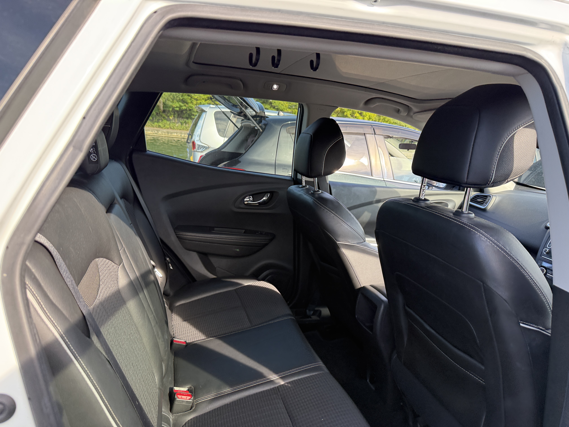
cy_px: 214
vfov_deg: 56.8
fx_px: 394
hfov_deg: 71.6
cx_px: 284
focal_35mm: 24
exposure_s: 1/269
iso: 100
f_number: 1.78
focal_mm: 6.76
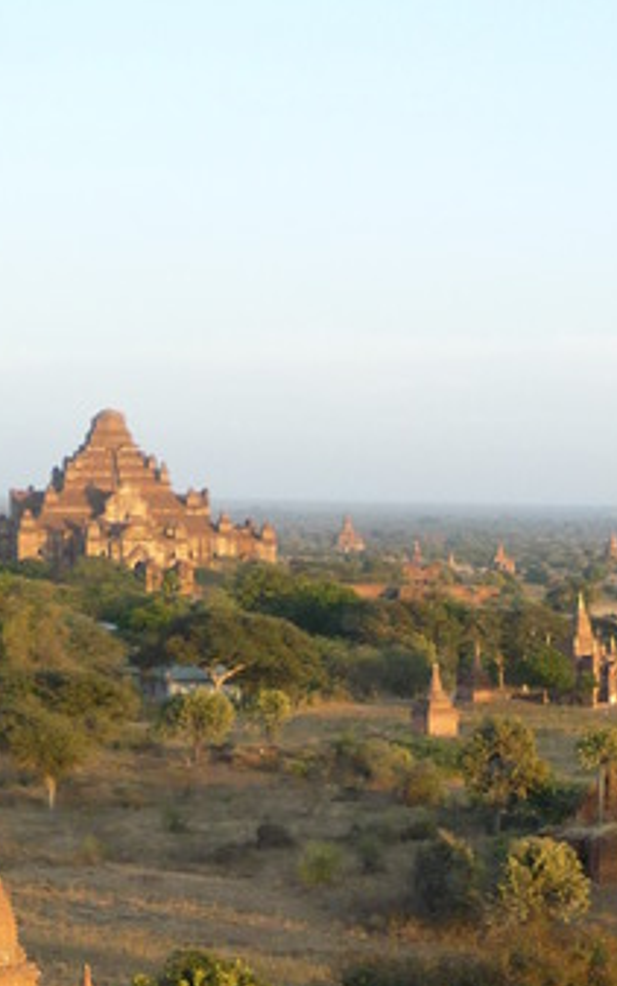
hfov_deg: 14.0
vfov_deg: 21.4
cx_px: 529
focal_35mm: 93
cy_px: 1030
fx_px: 2499
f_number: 2.8
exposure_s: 1/200
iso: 100
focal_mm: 4.5
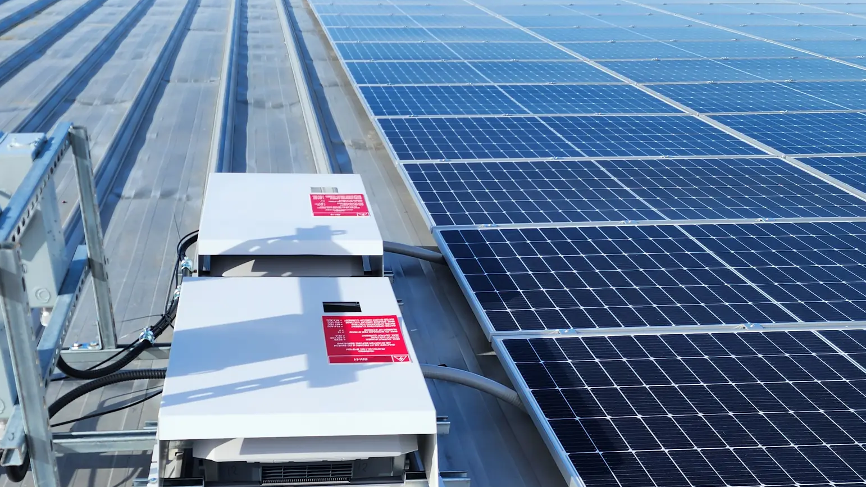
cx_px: 355
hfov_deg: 51.3
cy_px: 400
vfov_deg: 29.6
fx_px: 895
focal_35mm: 39
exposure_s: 1/682
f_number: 1.8
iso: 12
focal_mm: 6.4
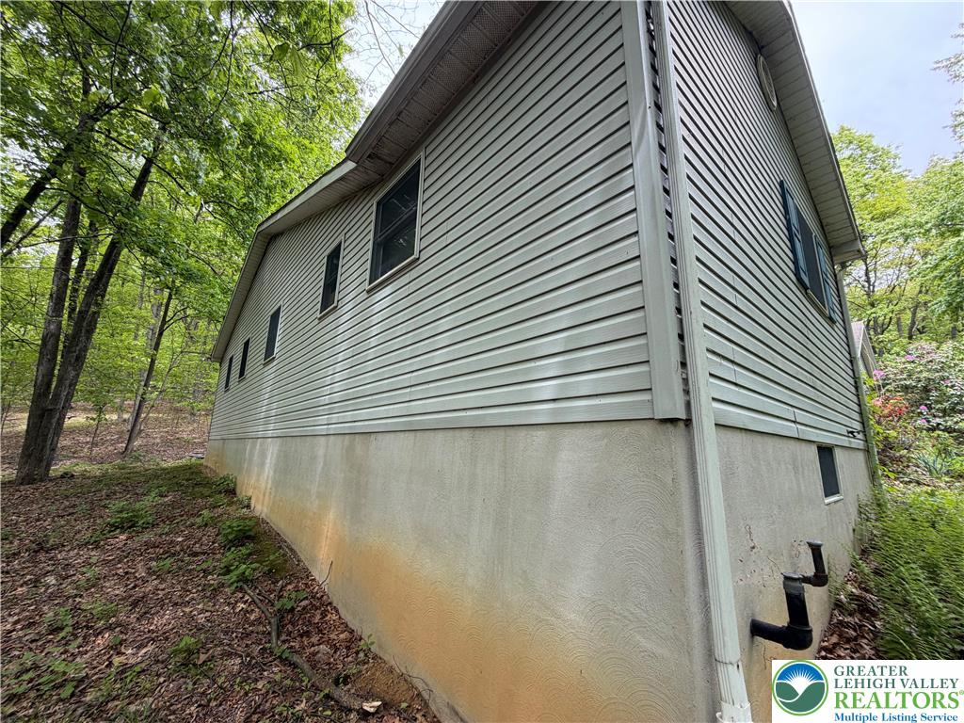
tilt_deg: +12.5
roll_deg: -1.1
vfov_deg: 85.7
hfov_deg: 102.1
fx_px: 390
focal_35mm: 14
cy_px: 362
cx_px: 482
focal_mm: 2.22
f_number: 2.2
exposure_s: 1/131
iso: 40
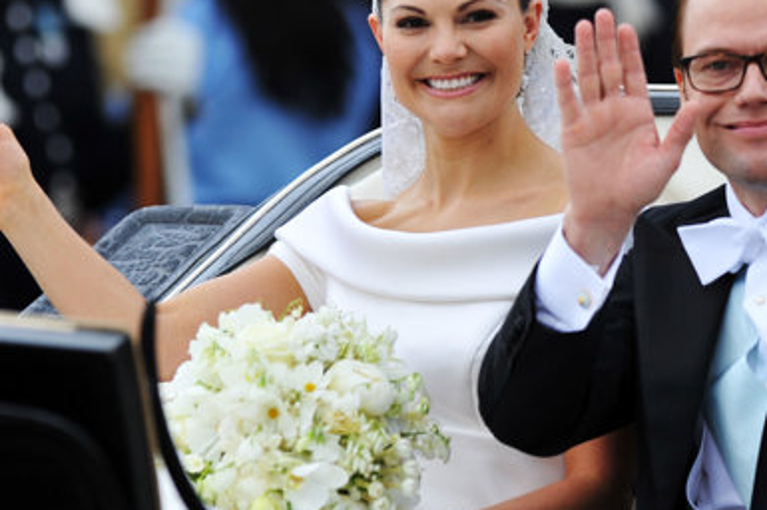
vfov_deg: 2.6
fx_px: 11431
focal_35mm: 537
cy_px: 224
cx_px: 384
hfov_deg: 3.8
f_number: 4
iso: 640
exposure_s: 1/1600
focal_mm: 300
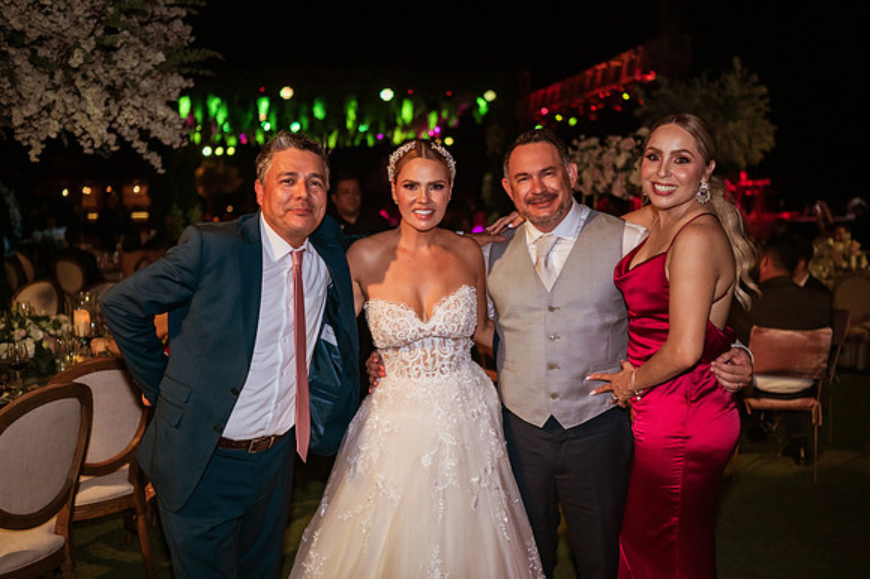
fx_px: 845
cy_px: 290
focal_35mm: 35
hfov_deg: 54.5
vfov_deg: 37.8
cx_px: 435
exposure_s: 1/2500
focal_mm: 35
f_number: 1.8
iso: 3200
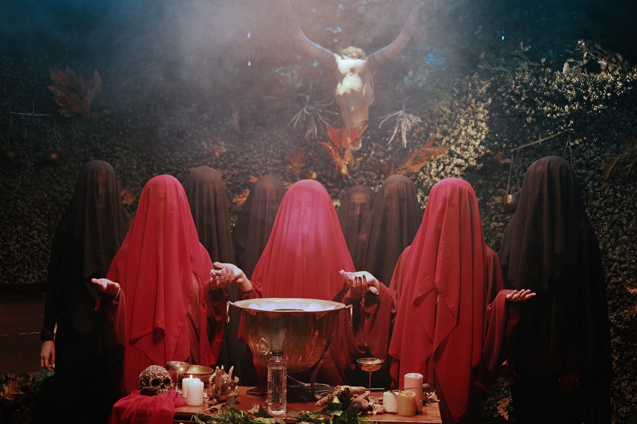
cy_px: 212
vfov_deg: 25.5
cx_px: 318
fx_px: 938
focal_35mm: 53
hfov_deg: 37.5
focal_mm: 35
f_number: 1.4
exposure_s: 1/60
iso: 640
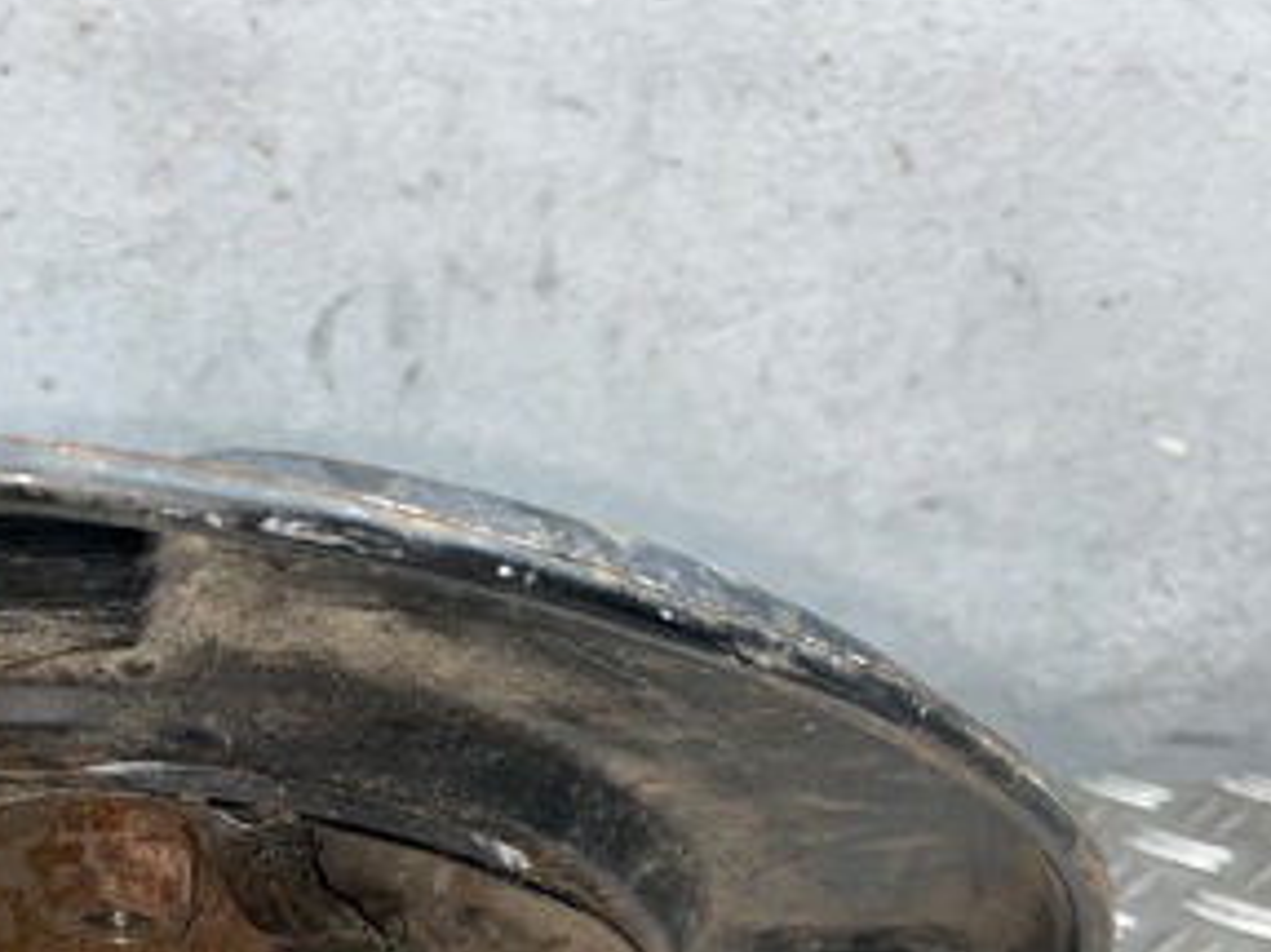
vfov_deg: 23.9
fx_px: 2129
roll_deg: +0.9
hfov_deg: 31.8
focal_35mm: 58
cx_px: 151
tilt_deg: -30.5
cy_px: 990
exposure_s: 1/52
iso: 32
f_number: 1.6
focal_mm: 5.1
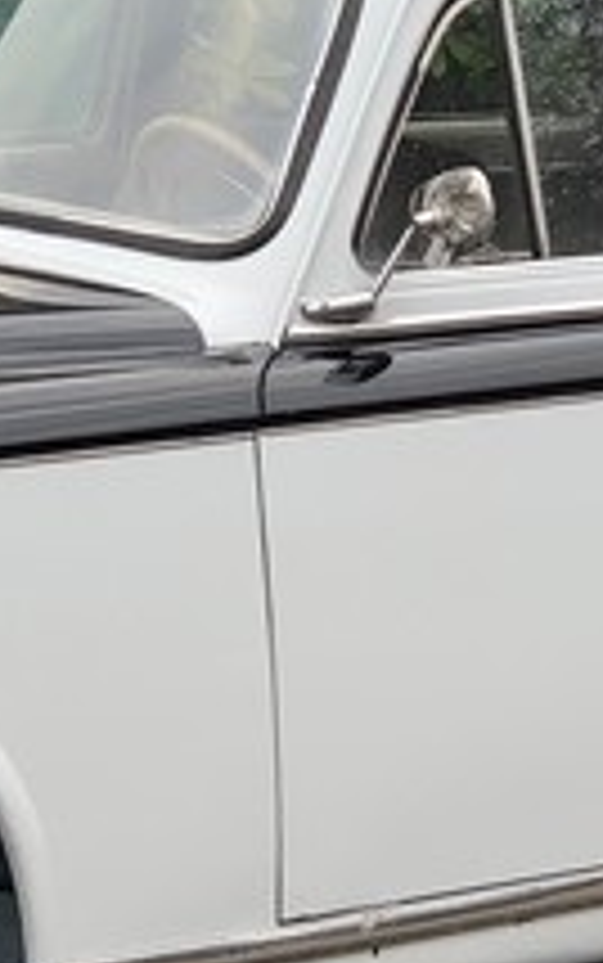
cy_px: 508
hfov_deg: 6.4
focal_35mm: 206
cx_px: 180
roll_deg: -1.3
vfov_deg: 10.2
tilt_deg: -7.5
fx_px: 5409
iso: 16
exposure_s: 1/122
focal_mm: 6
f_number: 2.4
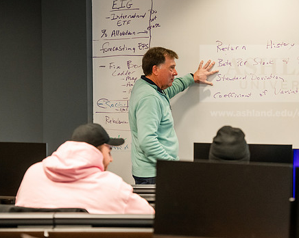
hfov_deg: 13.3
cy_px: 128
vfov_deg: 10.6
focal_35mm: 145
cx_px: 179
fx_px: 1282
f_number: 3.2
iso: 1250
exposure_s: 1/160
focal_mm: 116
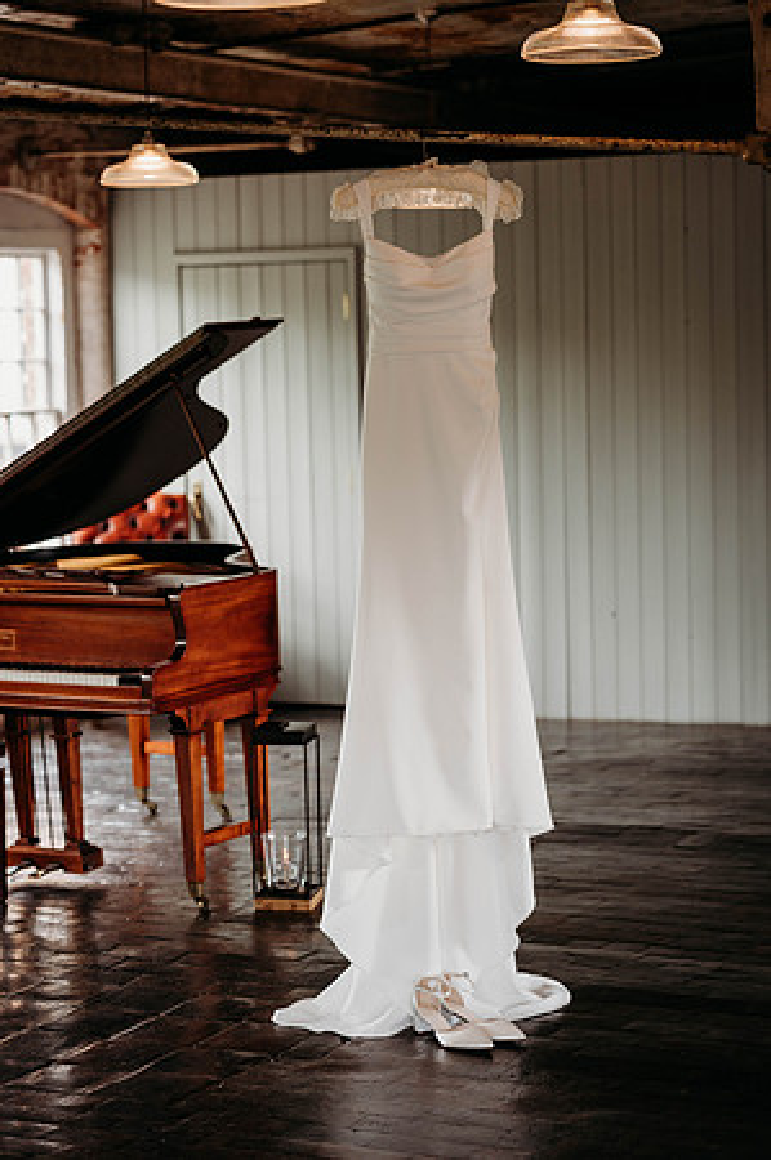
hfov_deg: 16.0
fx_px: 2737
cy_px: 580
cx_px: 386
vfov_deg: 23.9
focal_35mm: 85
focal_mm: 85
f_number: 2.5
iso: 320
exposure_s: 1/200
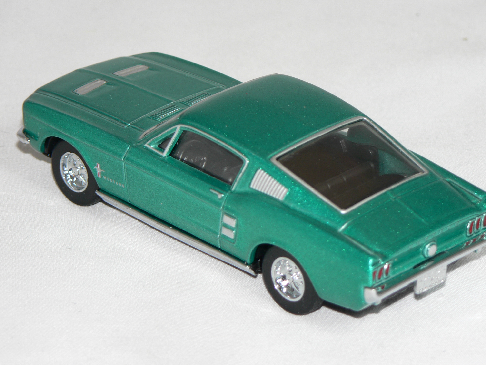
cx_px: 272
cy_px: 164
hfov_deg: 11.8
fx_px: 2345
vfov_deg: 8.9
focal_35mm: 167
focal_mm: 21.6
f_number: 3.2
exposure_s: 1/60
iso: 80
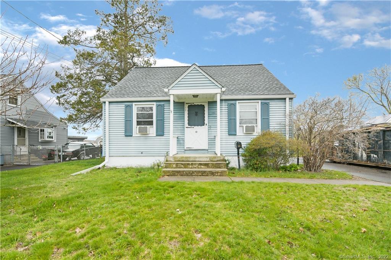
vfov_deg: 77.3
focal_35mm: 15
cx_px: 196
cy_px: 130
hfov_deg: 100.4
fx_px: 163
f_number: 6.3
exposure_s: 1/125
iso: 100
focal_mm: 15
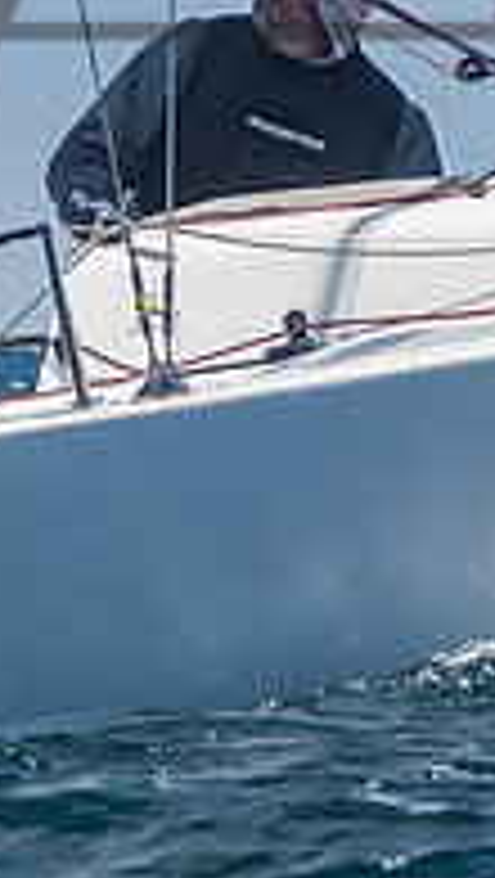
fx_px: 21700
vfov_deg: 2.3
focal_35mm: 932
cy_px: 135
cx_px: -603
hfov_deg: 1.3
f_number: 14
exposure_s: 1/1250
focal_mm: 200
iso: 640
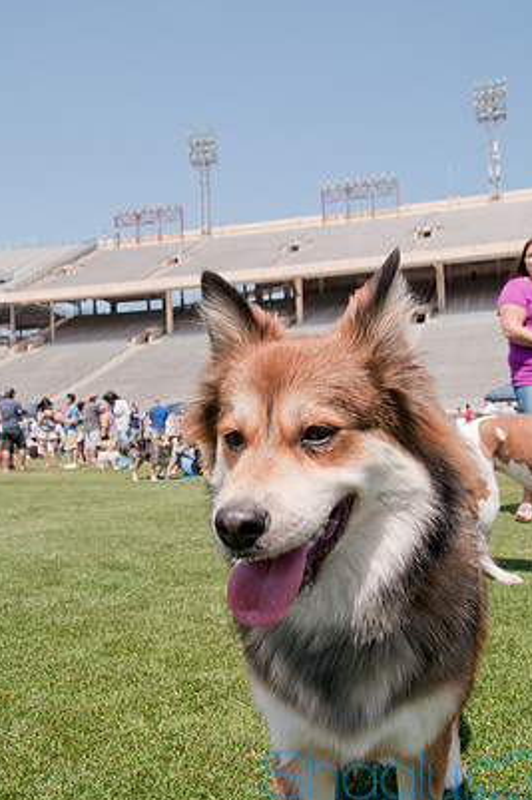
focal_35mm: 29
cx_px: 280
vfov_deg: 64.4
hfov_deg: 45.5
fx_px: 635
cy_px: 428
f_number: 5.6
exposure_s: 1/500
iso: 200
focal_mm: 17
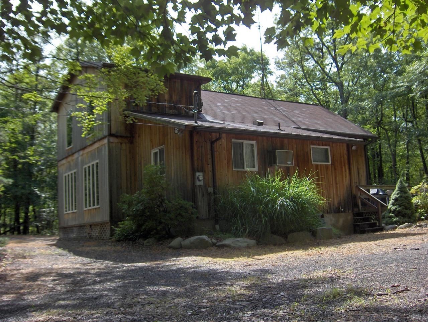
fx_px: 483
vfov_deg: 36.9
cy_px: 161
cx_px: 214
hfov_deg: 47.8
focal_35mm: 39
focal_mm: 8
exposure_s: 1/441
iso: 100
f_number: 2.8
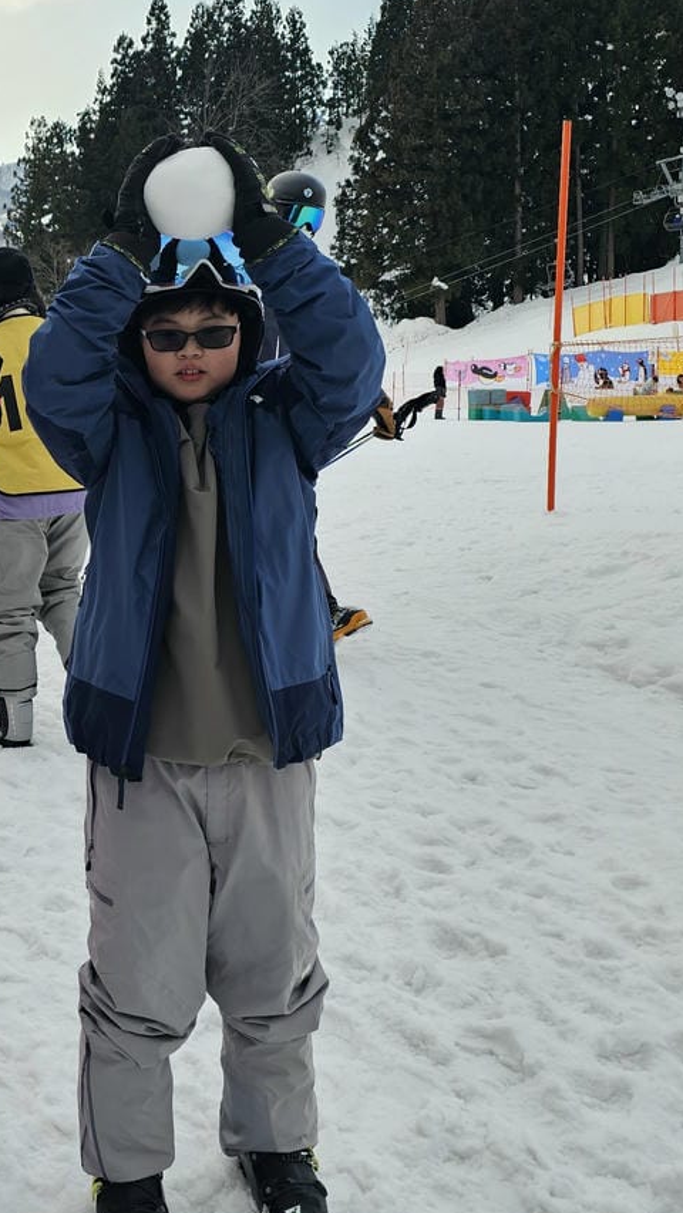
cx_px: -51
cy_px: 438
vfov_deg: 43.3
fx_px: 1513
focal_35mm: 47
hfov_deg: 24.0
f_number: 1.7
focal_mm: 6.3
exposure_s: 1/329
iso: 10
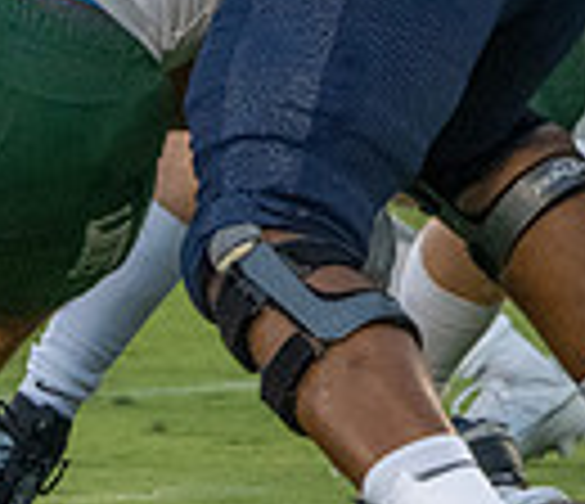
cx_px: 754
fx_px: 30408
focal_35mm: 1704
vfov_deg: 0.9
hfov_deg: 1.1
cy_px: -297
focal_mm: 282
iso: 4000
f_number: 5.6
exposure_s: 1/1000
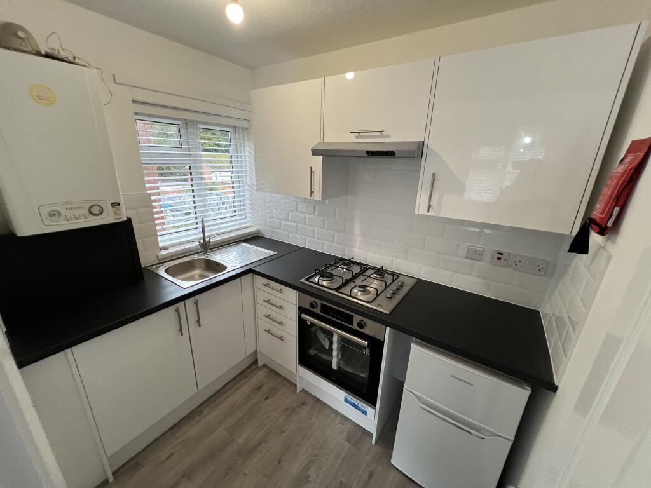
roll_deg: -1.7
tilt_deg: -18.3
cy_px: 244
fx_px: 244
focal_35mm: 13
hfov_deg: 106.2
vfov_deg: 89.9
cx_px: 326
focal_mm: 1.57
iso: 250
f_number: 1.8
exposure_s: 1/100
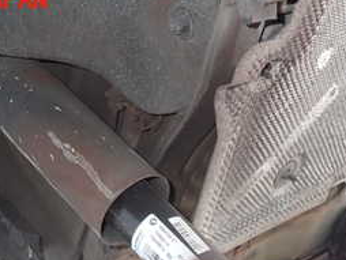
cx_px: 208
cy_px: 289
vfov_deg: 23.3
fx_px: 590
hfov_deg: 32.6
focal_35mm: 59
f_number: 2
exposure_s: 1/60
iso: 200
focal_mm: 4.5
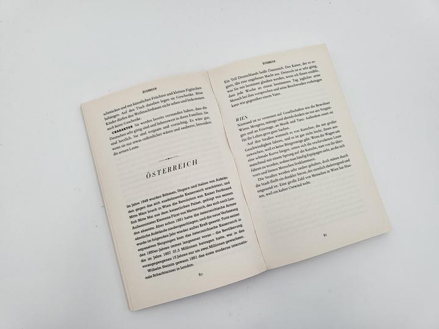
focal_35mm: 26
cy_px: 164
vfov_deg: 53.1
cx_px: 220
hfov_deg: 67.3
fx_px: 330
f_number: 1.8
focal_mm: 4.25
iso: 50
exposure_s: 1/347
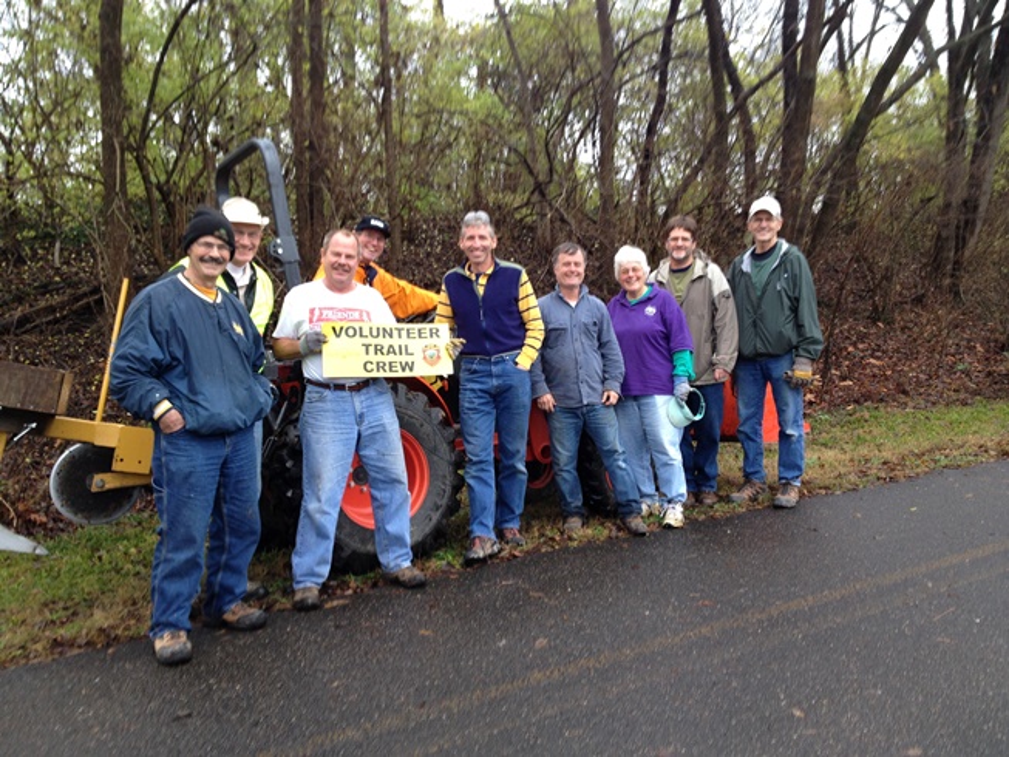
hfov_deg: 52.6
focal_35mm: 35
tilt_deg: -3.9
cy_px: 378
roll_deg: +3.5
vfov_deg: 40.7
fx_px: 1020
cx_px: 504
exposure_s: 1/40
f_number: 2.4
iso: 50
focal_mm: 4.28
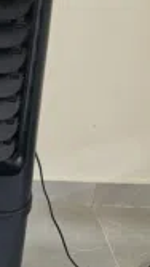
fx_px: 424
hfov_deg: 18.3
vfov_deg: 34.9
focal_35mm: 60
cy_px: 125
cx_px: -61
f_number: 1.7
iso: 500
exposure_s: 1/60
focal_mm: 6.3
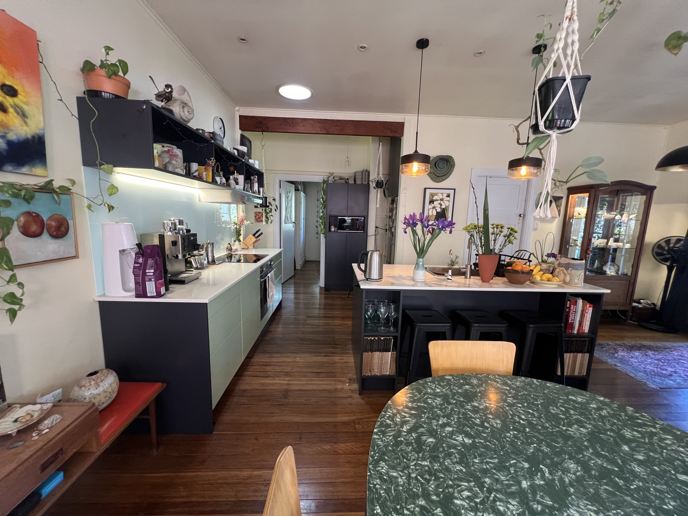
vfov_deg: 89.9
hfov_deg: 106.2
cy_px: 258
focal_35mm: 13
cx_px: 344
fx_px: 258
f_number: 1.8
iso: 250
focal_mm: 1.57
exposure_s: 1/50
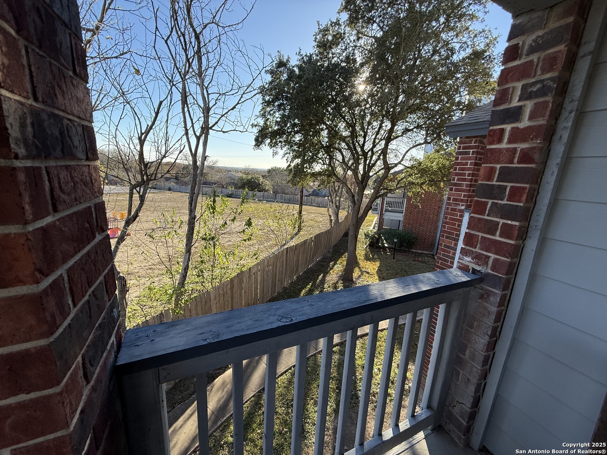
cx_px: 304
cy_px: 228
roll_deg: -4.3
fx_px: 245
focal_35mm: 14
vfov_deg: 85.7
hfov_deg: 102.1
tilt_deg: -13.8
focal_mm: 2.22
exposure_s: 1/631
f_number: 2.2
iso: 64
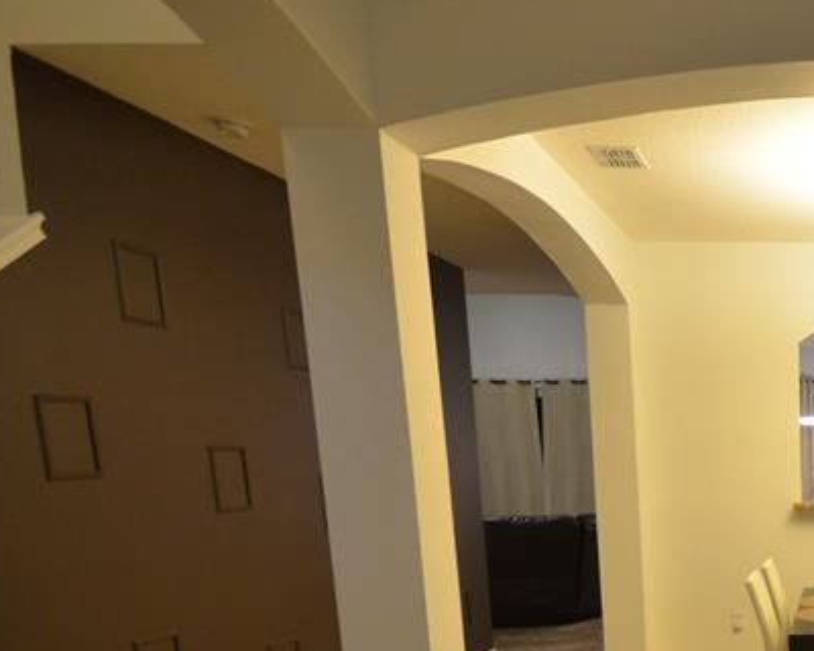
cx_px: 883
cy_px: 614
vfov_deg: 37.7
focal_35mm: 36
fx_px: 867
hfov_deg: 41.0
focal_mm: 10
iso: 800
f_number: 4
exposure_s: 1/50
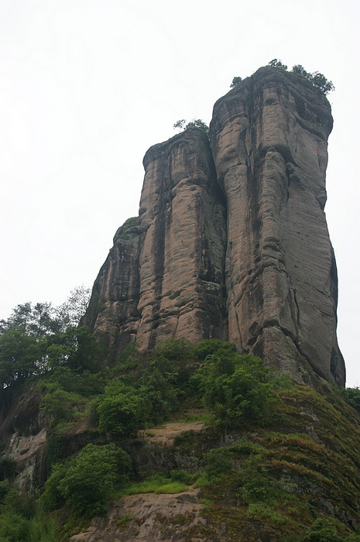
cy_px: 271
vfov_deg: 46.4
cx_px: 180
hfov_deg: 31.8
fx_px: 632
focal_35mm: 42
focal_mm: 28
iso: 125
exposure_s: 1/50
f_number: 6.3
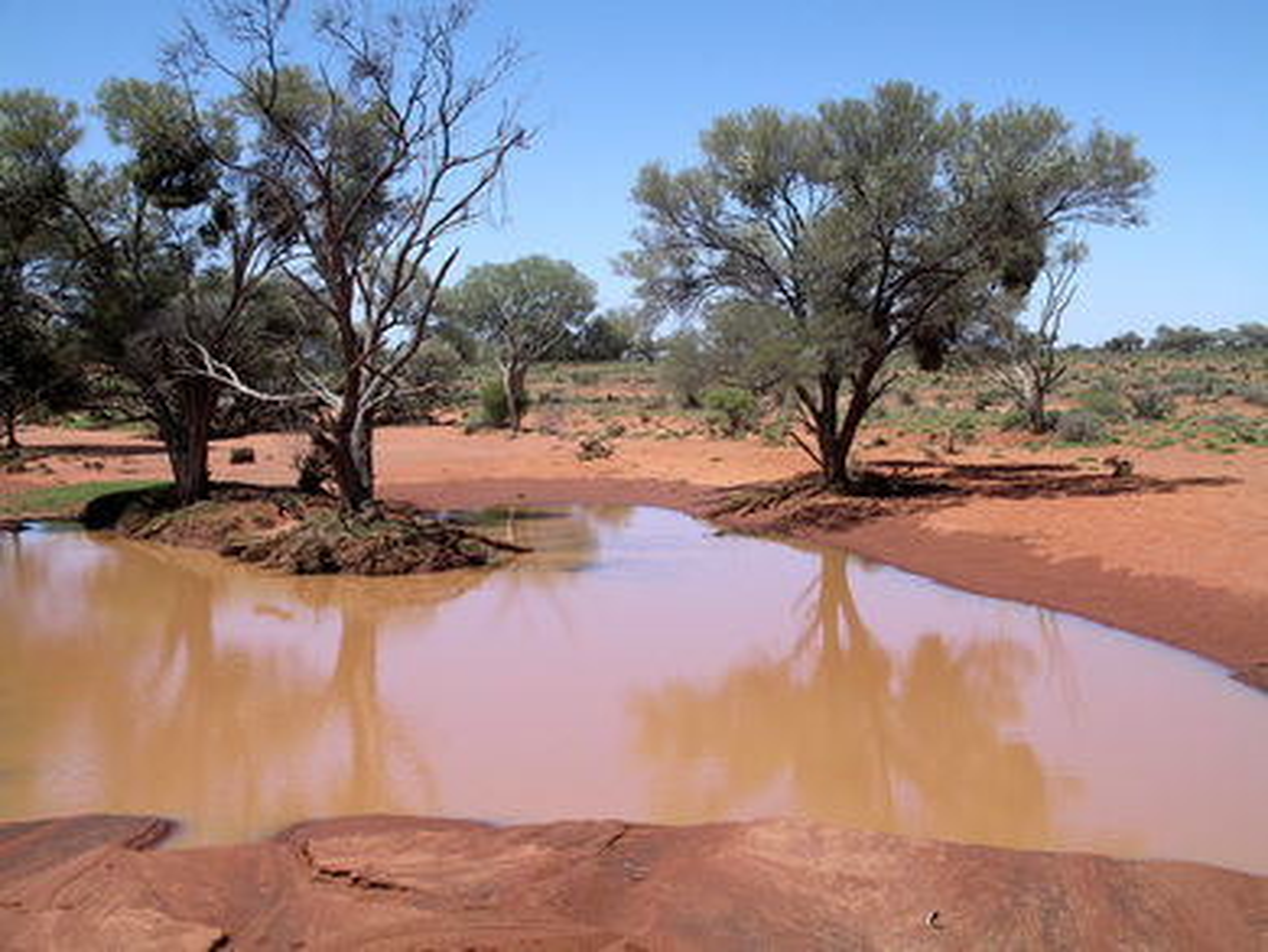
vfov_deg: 28.1
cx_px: 634
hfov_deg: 36.8
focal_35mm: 52
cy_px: 476
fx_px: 1906
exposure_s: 1/320
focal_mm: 10.9
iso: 80
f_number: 6.5
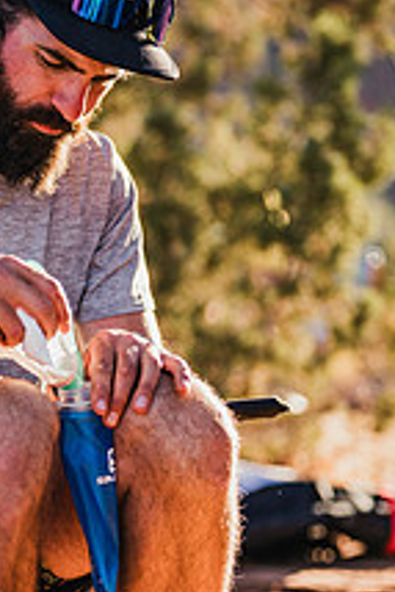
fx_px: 1725
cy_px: 434
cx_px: 0
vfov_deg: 19.3
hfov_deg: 12.9
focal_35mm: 105
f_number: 1.8
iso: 100
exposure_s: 1/1000
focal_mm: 50
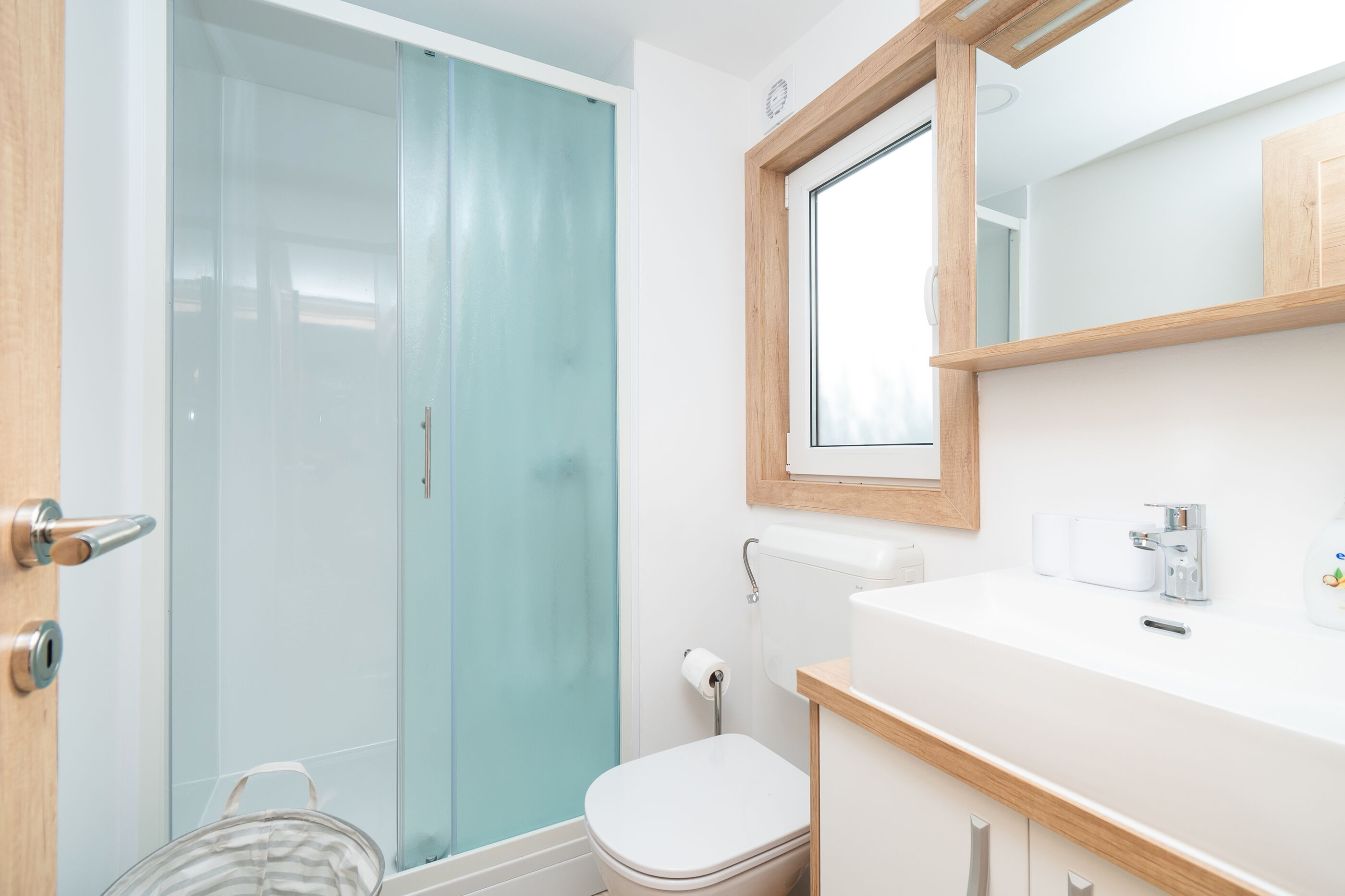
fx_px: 560
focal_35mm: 15
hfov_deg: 100.4
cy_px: 448
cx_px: 672
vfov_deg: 77.3
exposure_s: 1/200
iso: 200
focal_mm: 10
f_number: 8
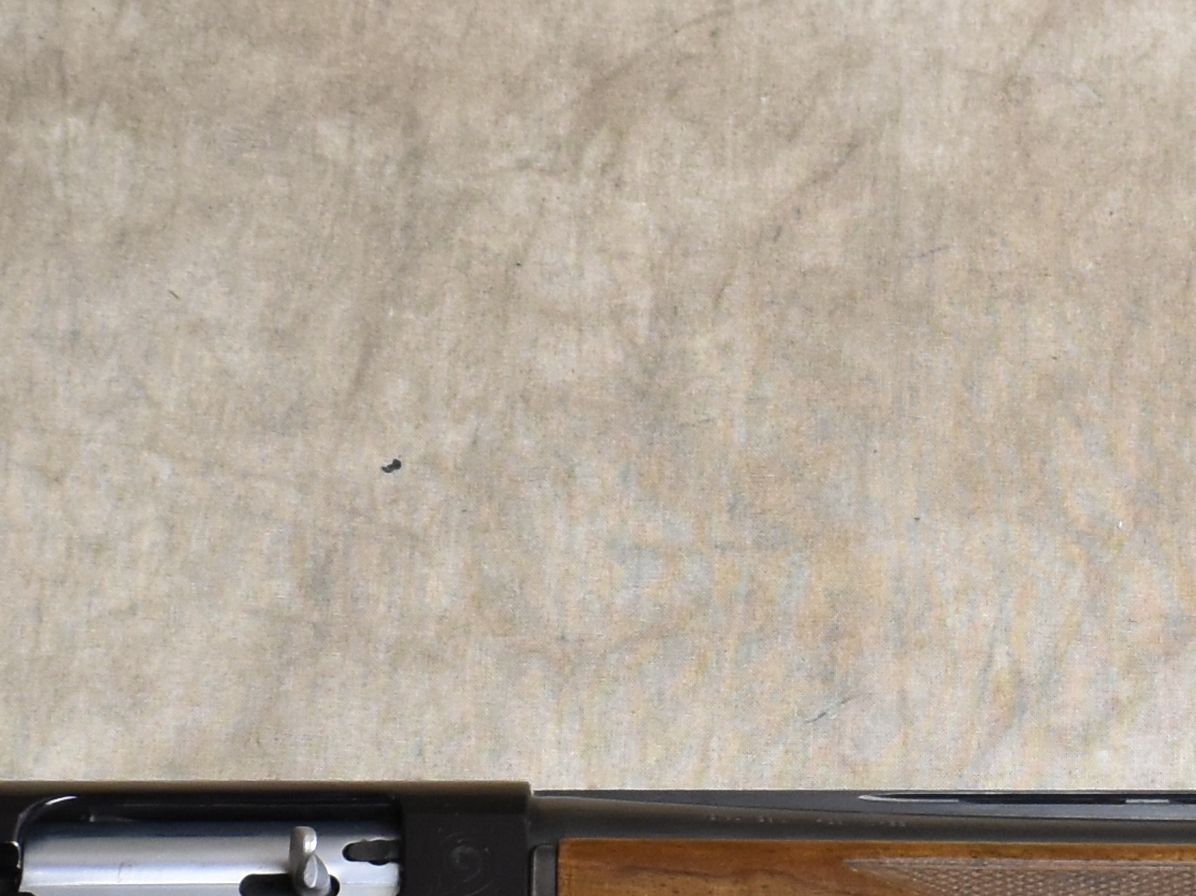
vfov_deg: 10.5
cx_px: 776
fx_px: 4836
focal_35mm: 140
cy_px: 834
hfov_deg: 14.1
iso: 800
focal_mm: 18
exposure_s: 1/160
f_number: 3.5
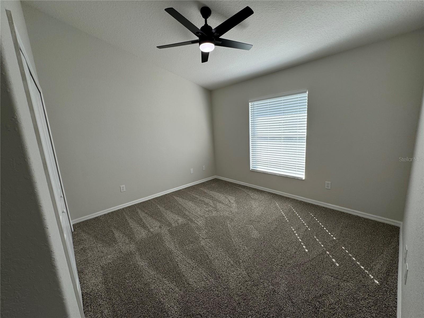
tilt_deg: -11.6
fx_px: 171
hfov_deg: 102.1
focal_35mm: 14
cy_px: 159
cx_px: 212
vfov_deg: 85.7
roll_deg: +2.8
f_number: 2.2
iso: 40
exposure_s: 1/117
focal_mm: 2.22
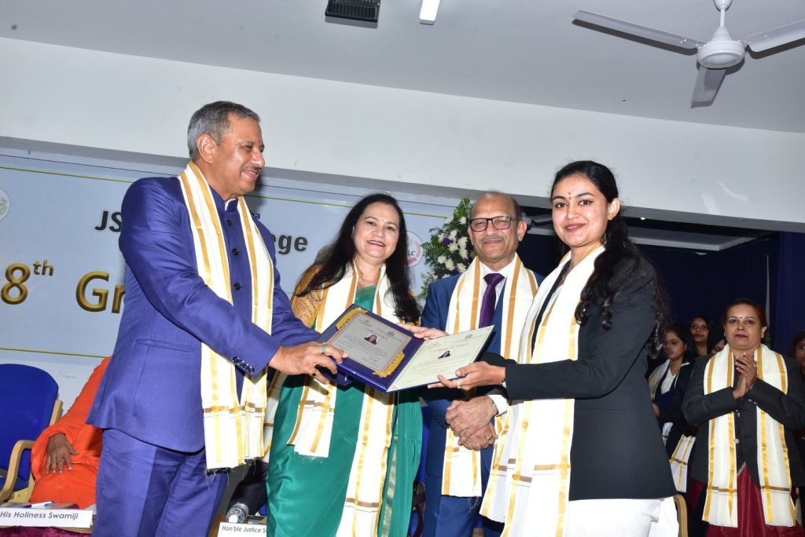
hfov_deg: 50.7
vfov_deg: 35.1
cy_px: 268
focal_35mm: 38
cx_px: 402
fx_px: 850
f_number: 8
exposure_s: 1/160
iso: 800
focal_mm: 38
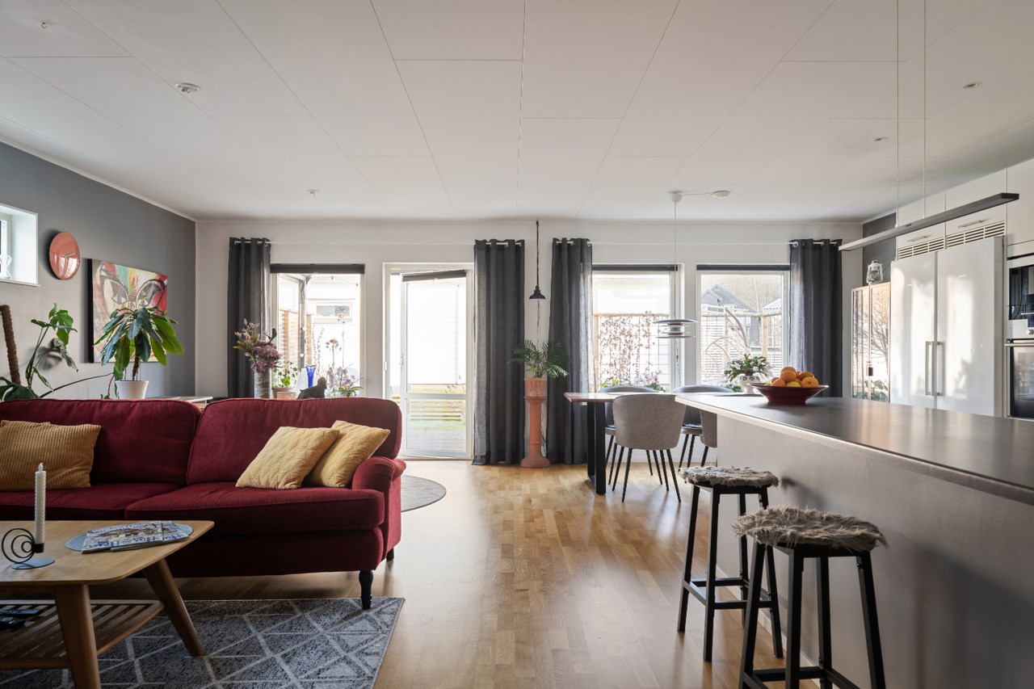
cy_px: 344
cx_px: 517
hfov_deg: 73.8
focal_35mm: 24
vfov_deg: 53.1
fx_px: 689
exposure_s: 1.6
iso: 200
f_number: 8
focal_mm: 24
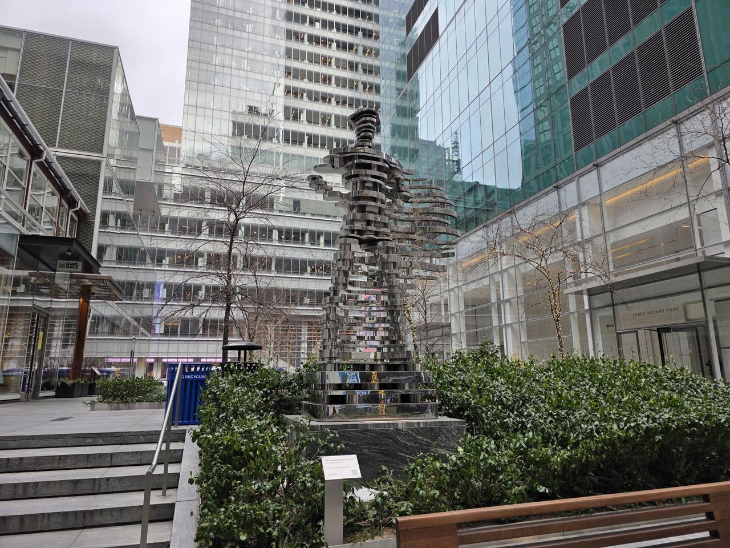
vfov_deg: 58.9
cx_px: 365
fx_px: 485
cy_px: 274
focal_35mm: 23
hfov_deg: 73.9
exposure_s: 1/180
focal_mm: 6.3
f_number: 1.7
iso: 12
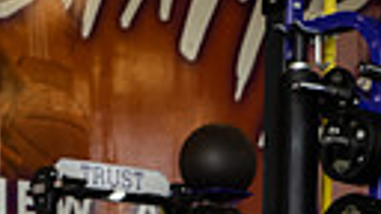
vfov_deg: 6.4
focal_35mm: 177
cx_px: 131
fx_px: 1788
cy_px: 583
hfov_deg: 12.1
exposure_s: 1/250
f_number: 7.1
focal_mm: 48
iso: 800
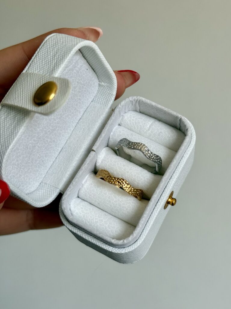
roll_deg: -3.5
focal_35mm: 48
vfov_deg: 39.7
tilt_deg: -6.4
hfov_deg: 30.3
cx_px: 116
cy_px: 154
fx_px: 427
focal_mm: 6.76
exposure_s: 1/197
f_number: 1.78
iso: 50
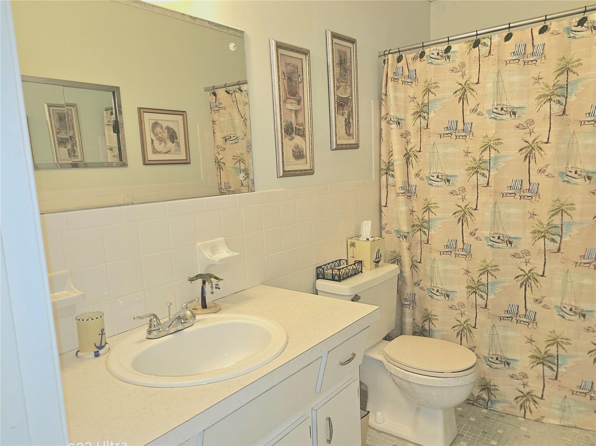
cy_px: 223
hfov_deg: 73.9
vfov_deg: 58.9
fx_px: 396
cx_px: 298
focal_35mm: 23
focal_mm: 6.3
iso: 100
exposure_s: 1/60.2
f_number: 1.7
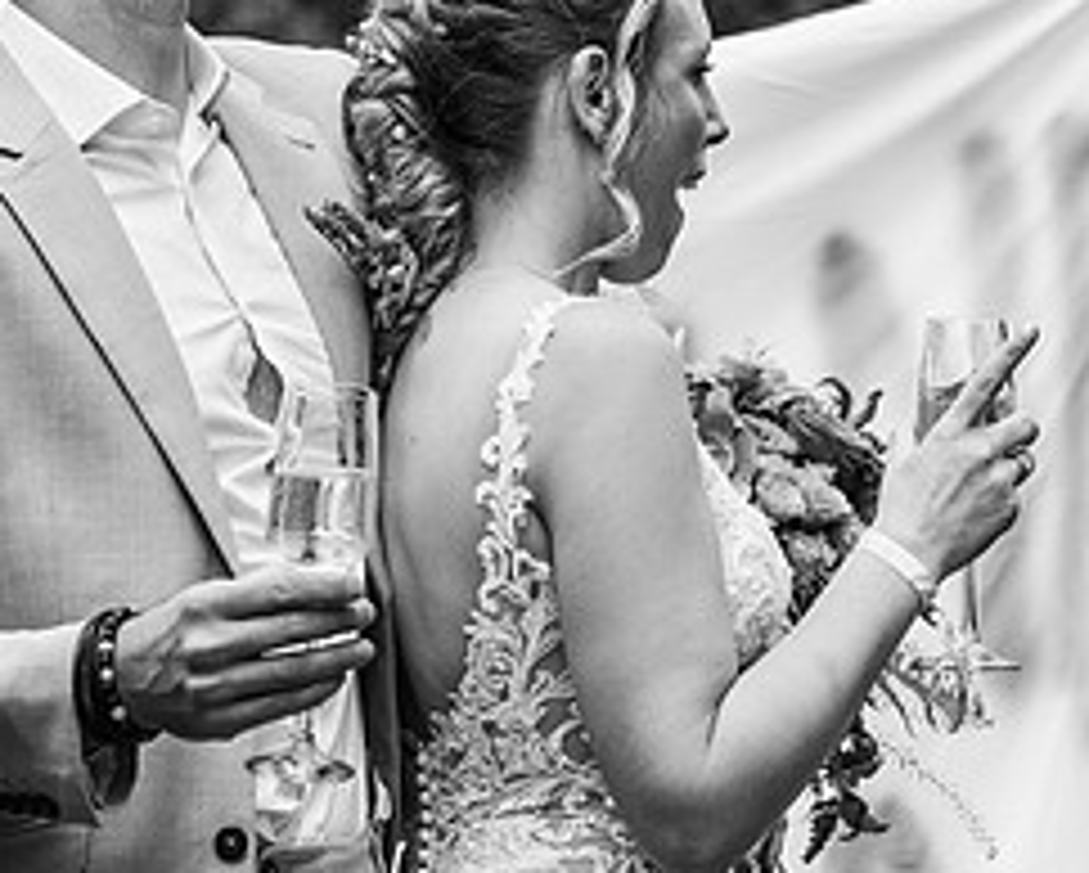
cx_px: 526
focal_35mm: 191
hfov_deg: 10.1
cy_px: 374
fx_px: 6161
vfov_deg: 8.1
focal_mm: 85
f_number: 4
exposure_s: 1/500
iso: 100
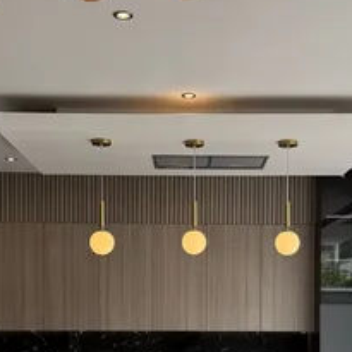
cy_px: 311
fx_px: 713
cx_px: 197
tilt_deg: +0.6
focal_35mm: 62
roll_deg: -0.6
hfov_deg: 27.7
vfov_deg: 26.9
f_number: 1.78
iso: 80
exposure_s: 1/510
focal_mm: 6.76
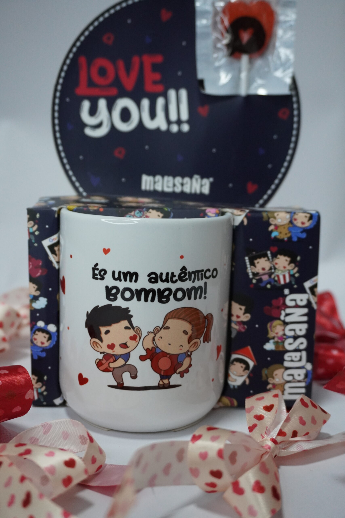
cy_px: 259
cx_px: 172
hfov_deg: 33.0
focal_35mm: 40
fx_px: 582
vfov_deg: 47.9
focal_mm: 27
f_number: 4.5
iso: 2000
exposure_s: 1/200
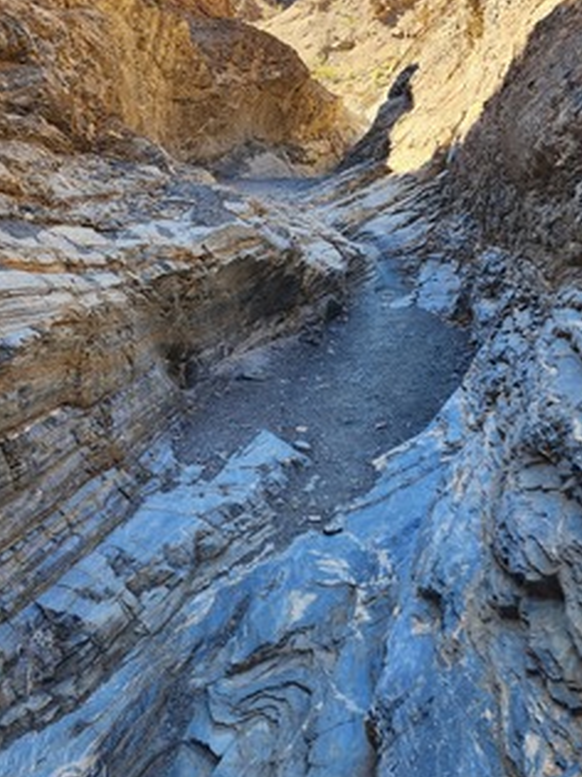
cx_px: 276
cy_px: 303
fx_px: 852
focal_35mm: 38
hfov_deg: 37.7
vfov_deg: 48.6
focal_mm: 6.4
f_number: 1.8
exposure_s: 1/184
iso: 12
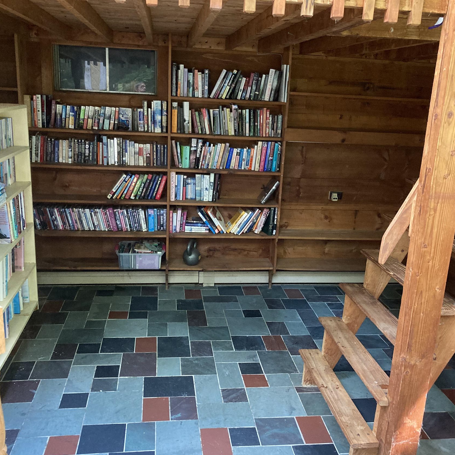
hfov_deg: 48.5
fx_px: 506
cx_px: 228
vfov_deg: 48.4
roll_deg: -3.5
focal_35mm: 34
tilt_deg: -14.8
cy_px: 235
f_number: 1.8
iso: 320
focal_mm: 3.99
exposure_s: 1/57
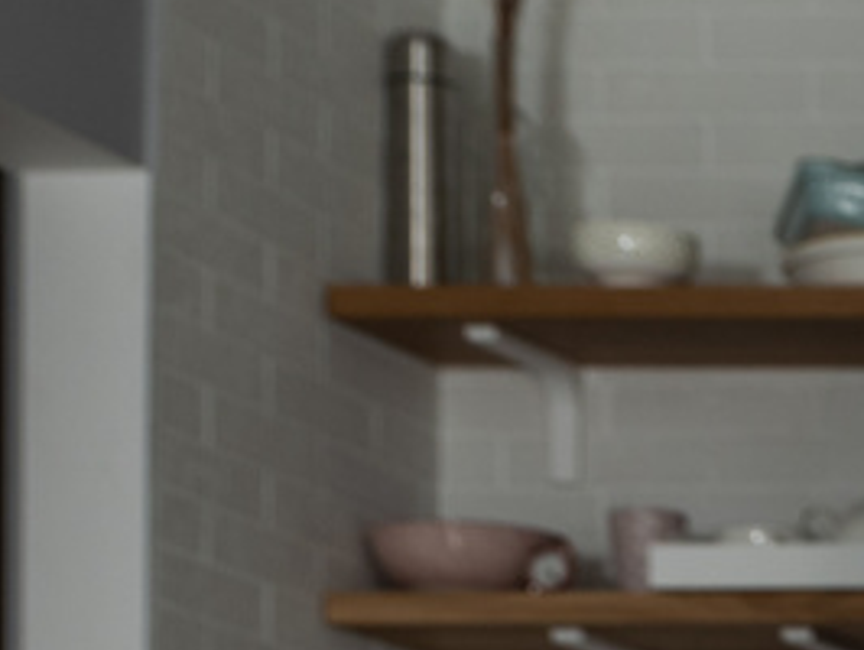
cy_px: 868
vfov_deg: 7.7
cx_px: 2240
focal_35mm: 192
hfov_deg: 9.0
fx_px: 4797
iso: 200
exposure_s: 1/160
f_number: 6.3
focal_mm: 38
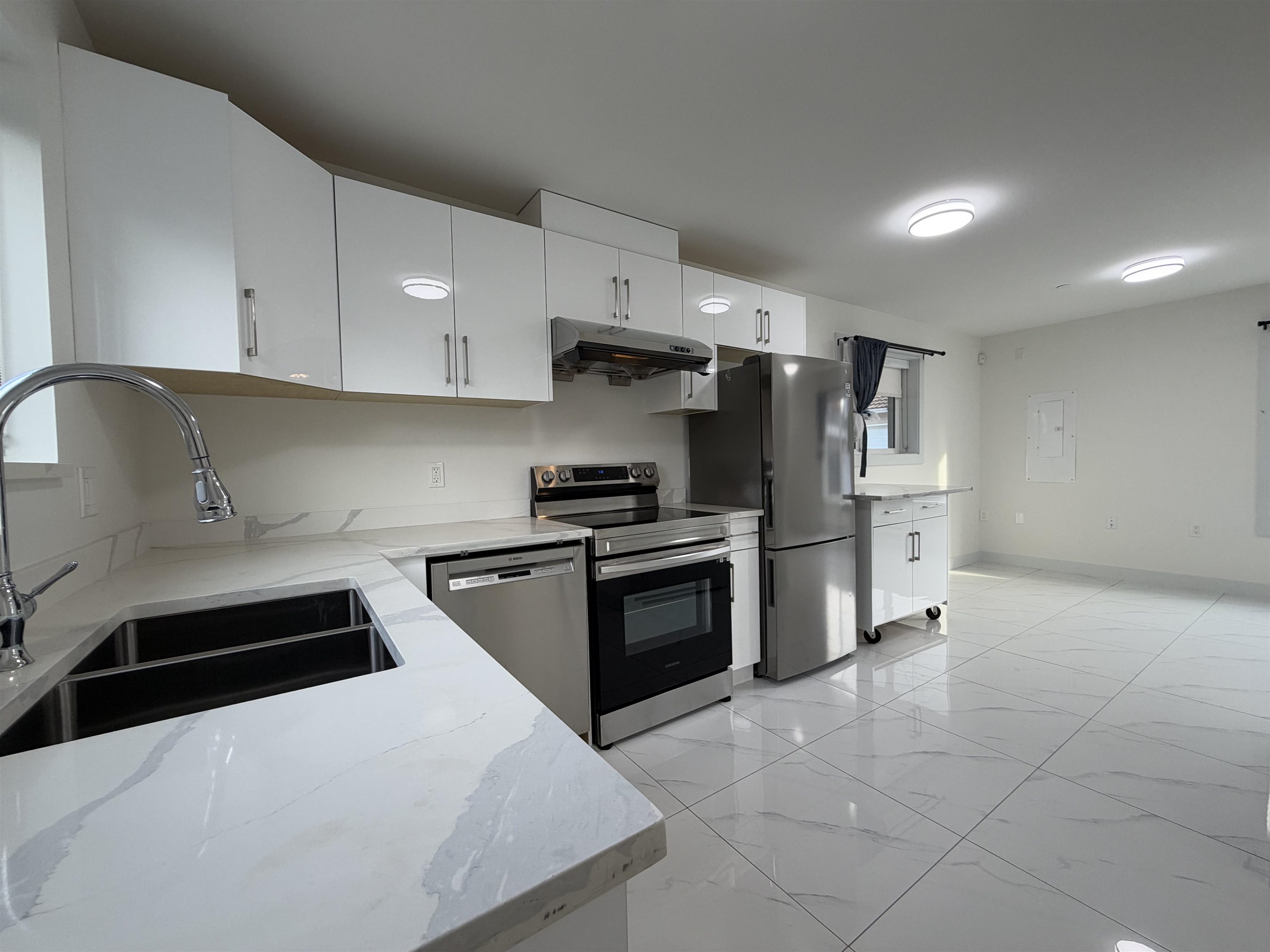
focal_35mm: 14
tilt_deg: -2.2
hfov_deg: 102.1
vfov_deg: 85.7
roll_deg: +1.7
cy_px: 476
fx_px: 514
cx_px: 635
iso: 125
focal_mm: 2.22
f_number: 2.2
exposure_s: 1/120
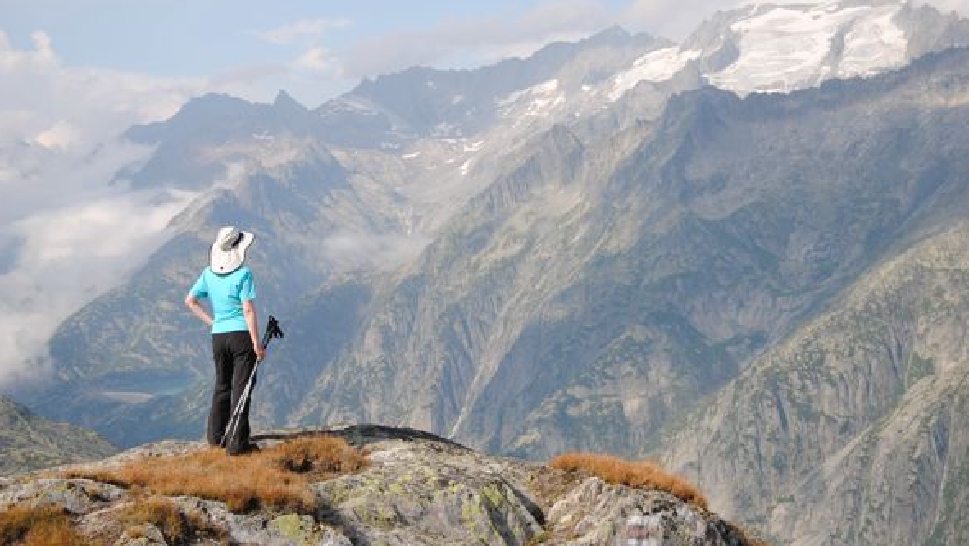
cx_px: 482
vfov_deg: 18.0
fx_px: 1722
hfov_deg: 31.4
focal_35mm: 67
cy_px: 221
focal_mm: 42
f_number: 6.3
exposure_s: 1/500
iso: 100
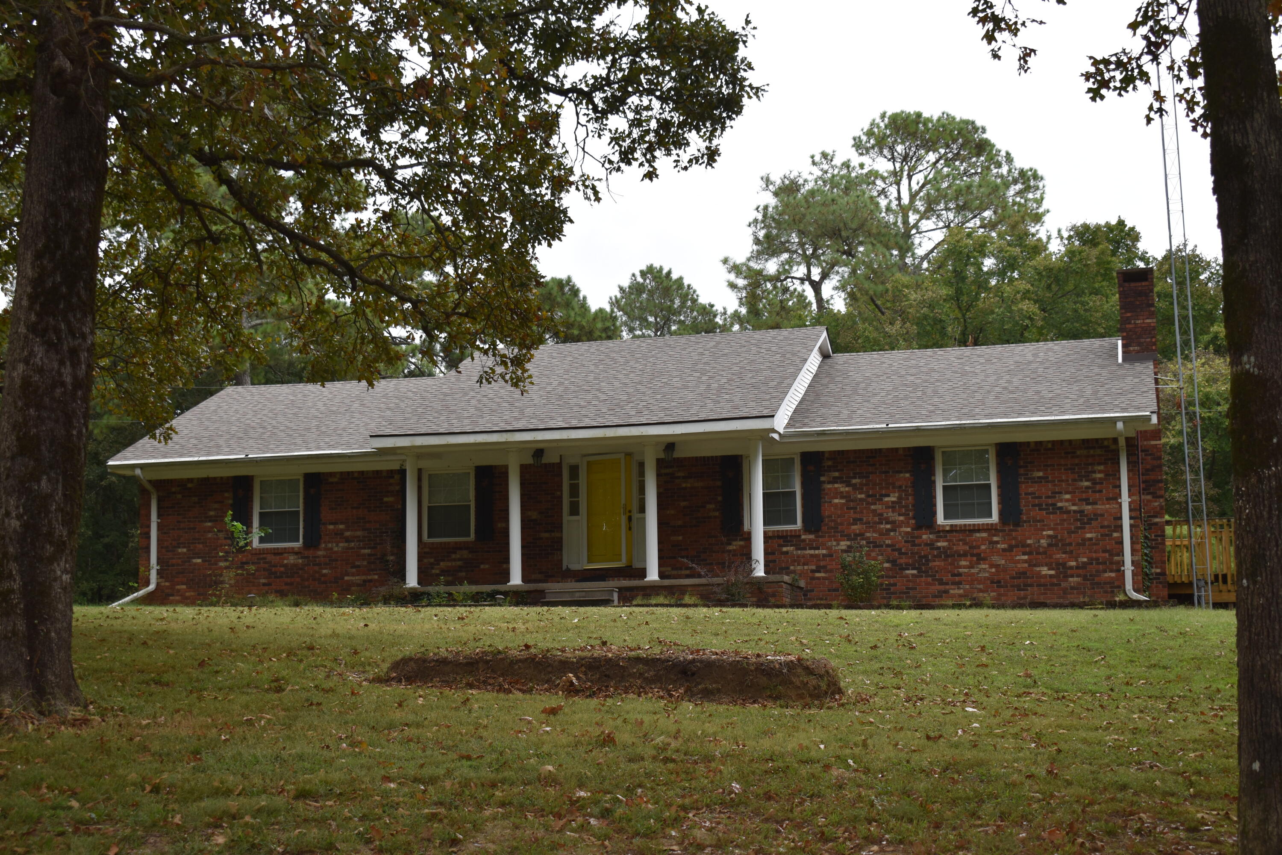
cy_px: 428
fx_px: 1869
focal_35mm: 52
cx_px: 641
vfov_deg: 25.8
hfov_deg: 37.9
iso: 110
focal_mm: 35
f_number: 5.6
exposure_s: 1/125
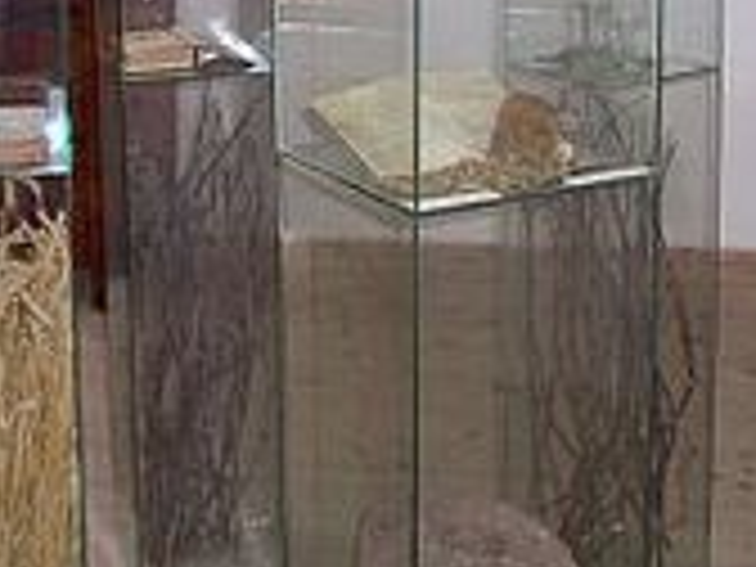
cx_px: 378
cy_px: -86
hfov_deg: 24.1
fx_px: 1769
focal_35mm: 81
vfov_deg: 17.5
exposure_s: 1/60
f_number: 2.7
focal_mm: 5.6
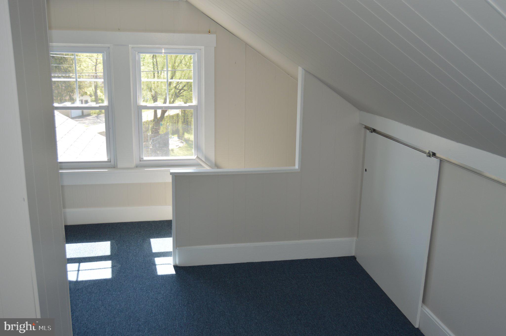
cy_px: 168
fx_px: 463
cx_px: 253
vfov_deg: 39.9
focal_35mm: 33
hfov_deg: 57.3
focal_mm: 22
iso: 160
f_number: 4
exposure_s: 1/125
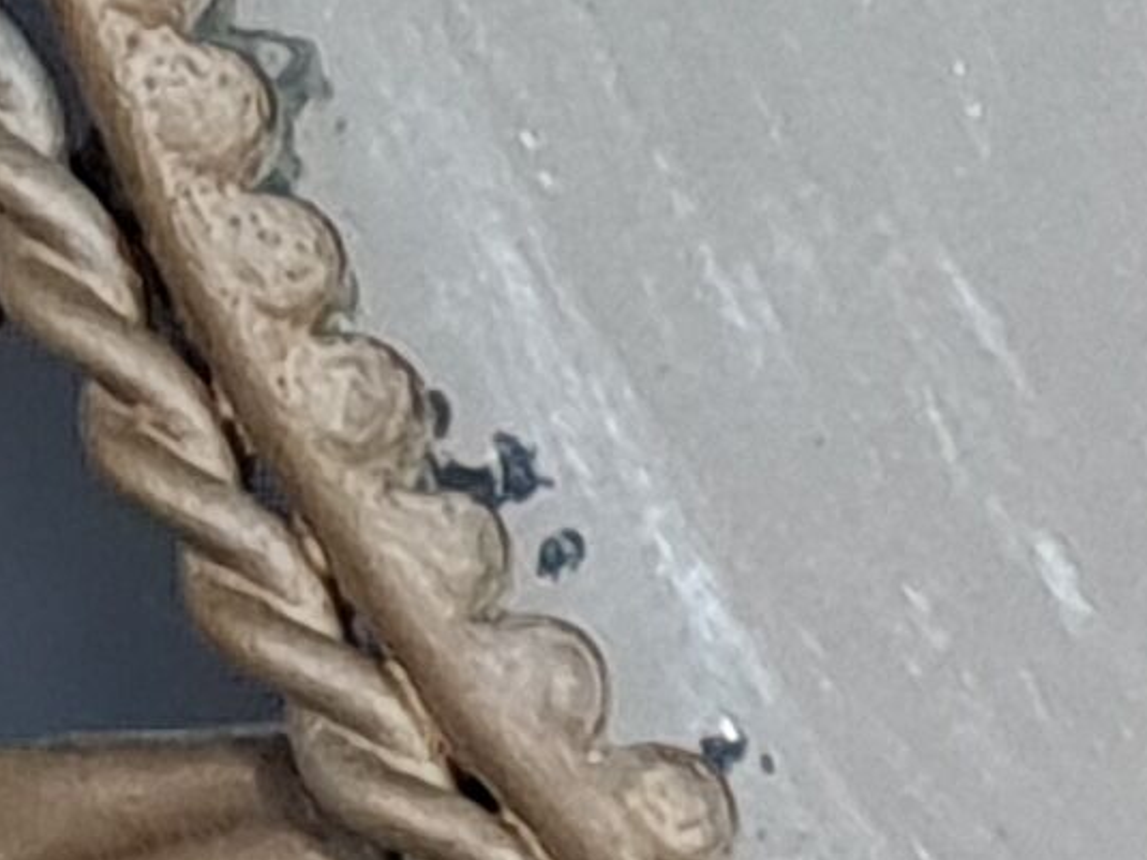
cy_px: 2741
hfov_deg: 8.8
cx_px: 3066
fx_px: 6493
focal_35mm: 196
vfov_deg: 6.7
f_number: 1.8
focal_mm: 5.4
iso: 64
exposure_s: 1/50
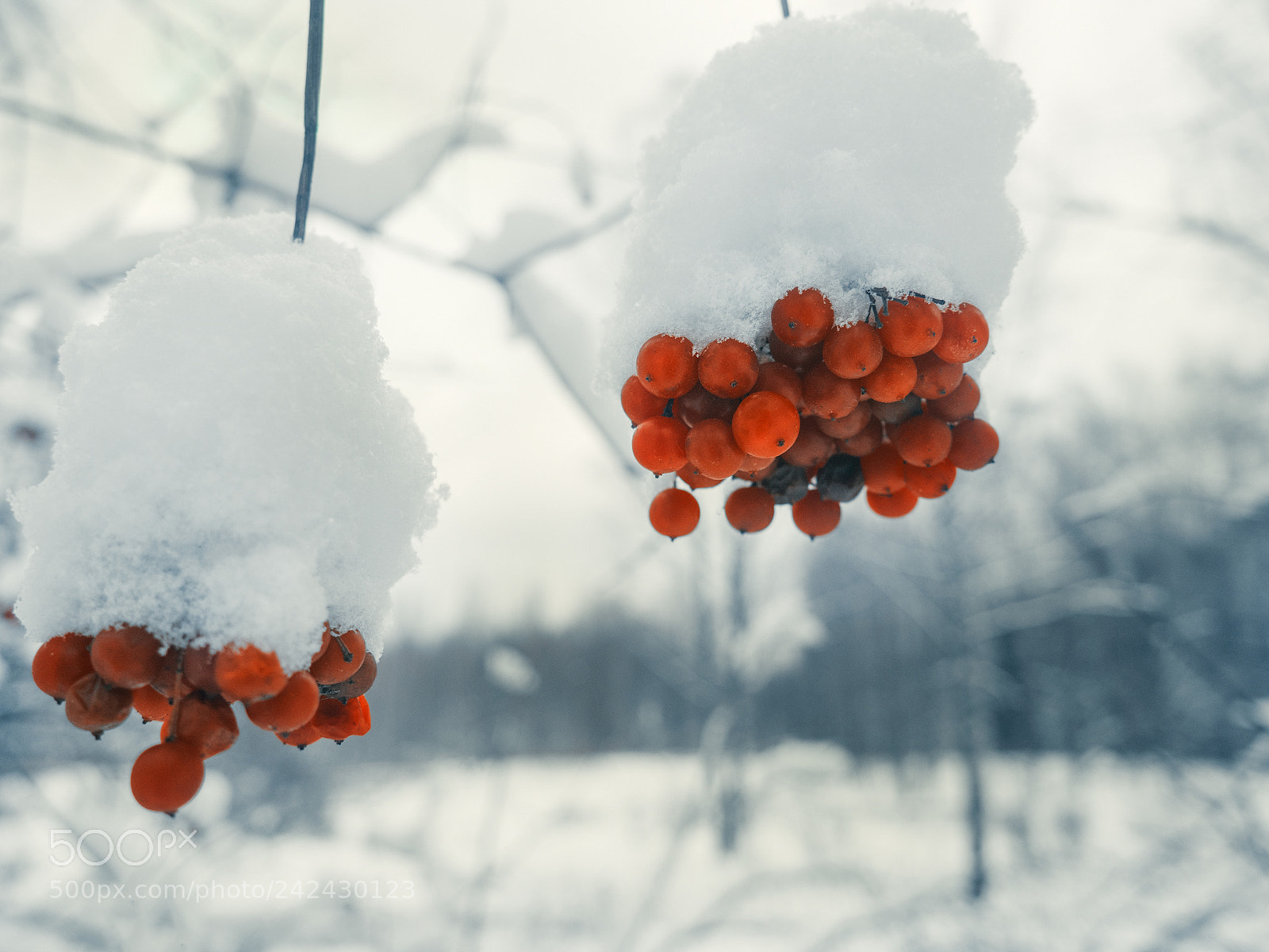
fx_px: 1026
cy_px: 476
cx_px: 634
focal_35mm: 28
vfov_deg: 49.7
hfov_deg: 63.4
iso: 200
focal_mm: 14
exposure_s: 1/250
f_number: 3.5
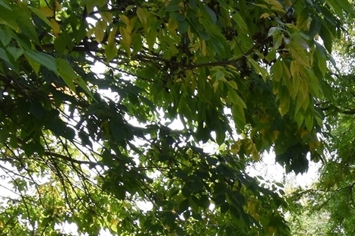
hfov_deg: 29.0
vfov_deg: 19.2
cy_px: 377
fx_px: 590
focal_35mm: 60
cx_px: 424
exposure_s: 1/250
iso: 360
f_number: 8
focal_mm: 11.5
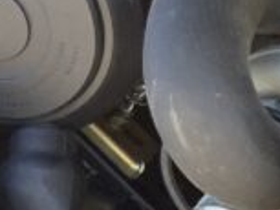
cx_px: 699
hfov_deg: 9.1
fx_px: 1570
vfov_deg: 7.5
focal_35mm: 194
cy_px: 312
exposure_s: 1/122
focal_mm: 3
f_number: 1.8
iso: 20
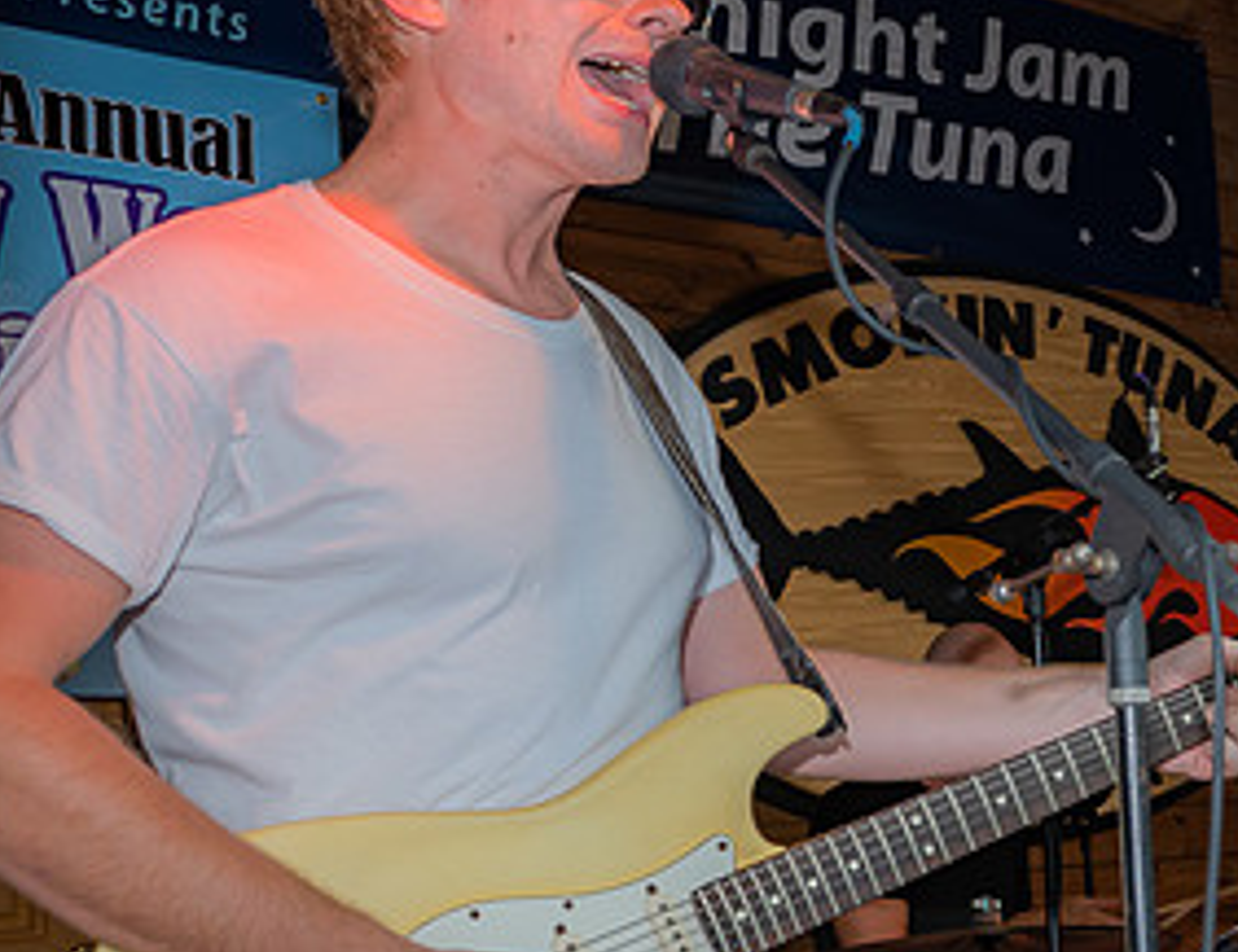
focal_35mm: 67
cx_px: 1796
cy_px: 719
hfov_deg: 23.6
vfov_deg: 22.1
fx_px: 2419
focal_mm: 24
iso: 400
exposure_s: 1/160
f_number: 5.6
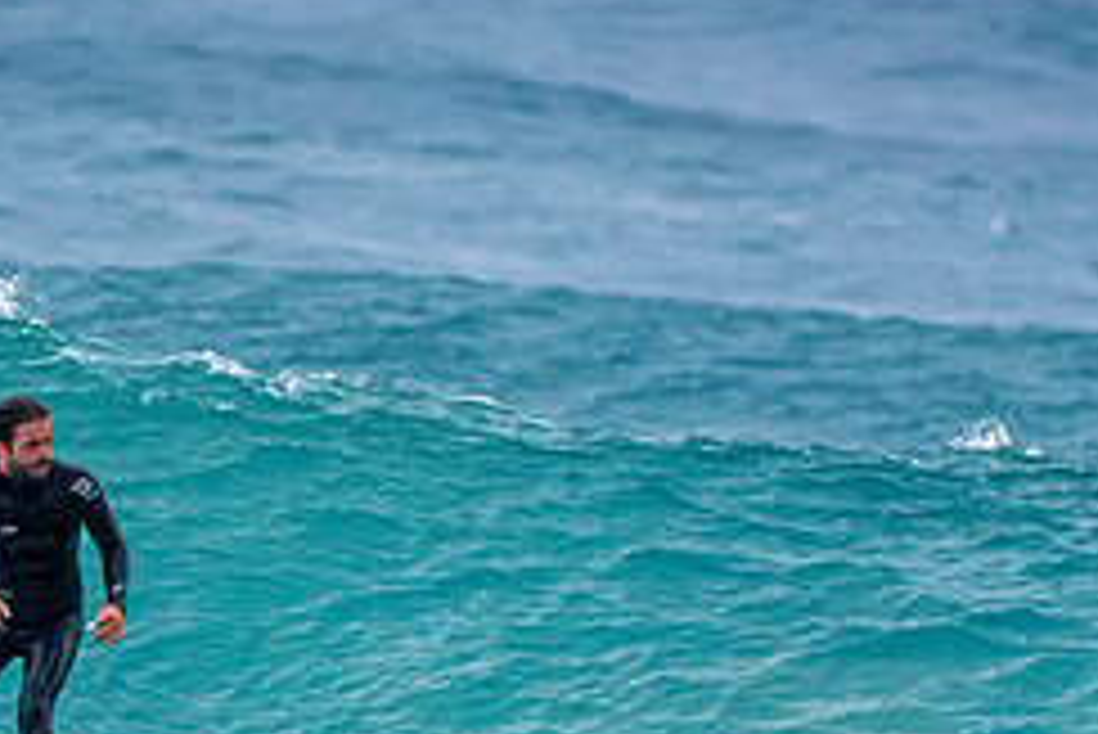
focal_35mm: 1784
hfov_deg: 1.2
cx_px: 351
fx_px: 54442
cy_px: 844
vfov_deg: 0.8
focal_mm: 500
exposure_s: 1/2500
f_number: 5.6
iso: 1400
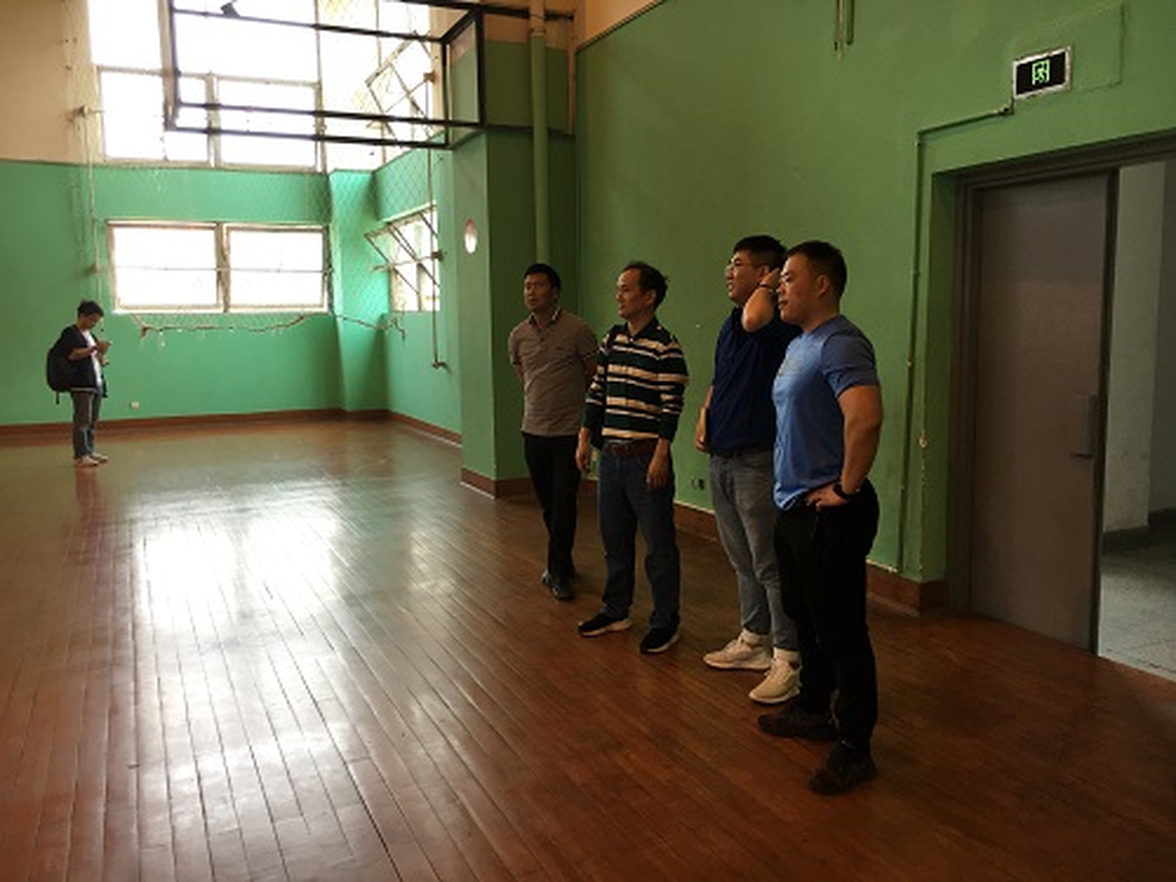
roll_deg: +0.4
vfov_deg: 48.2
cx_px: 588
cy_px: 441
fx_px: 985
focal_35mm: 29
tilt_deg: -6.2
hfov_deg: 61.7
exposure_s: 1/100
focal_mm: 4.15
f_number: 2.2
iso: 40
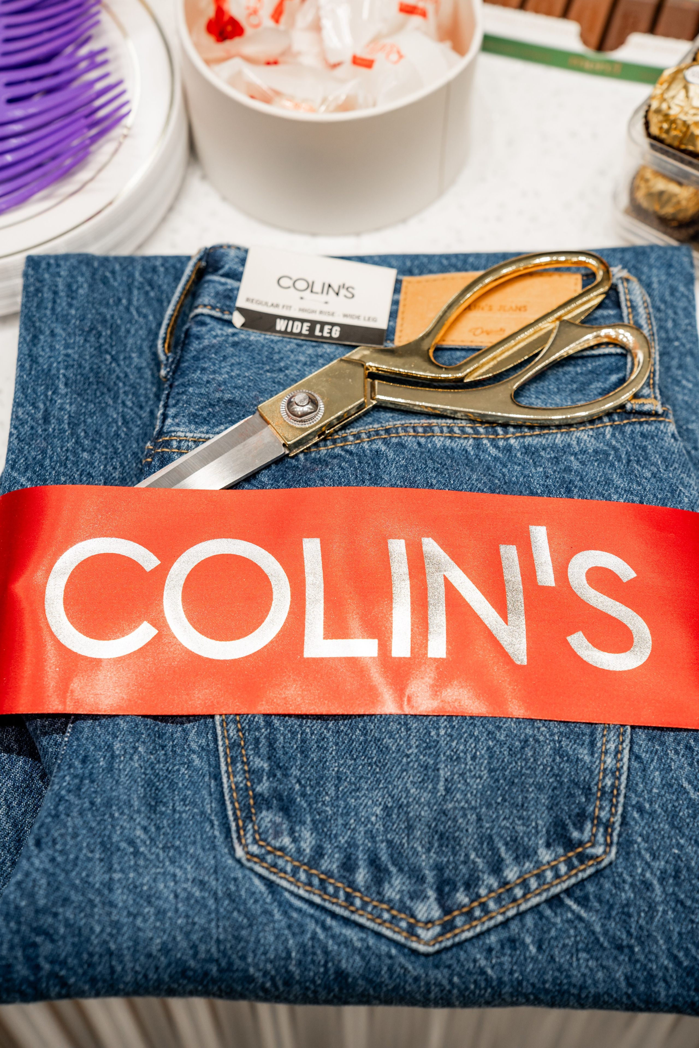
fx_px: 1485
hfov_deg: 26.5
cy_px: 524
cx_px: 350
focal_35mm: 51
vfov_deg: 38.9
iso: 500
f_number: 5
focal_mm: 51
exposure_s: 1/200
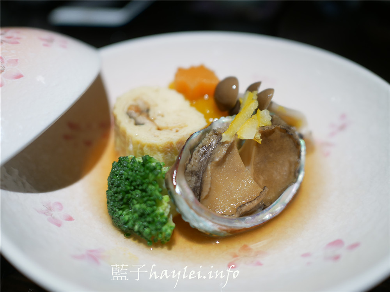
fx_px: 338
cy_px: 146
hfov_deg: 60.0
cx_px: 195
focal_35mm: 30
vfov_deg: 46.8
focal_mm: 15
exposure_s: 1/60
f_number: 1.7
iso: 320
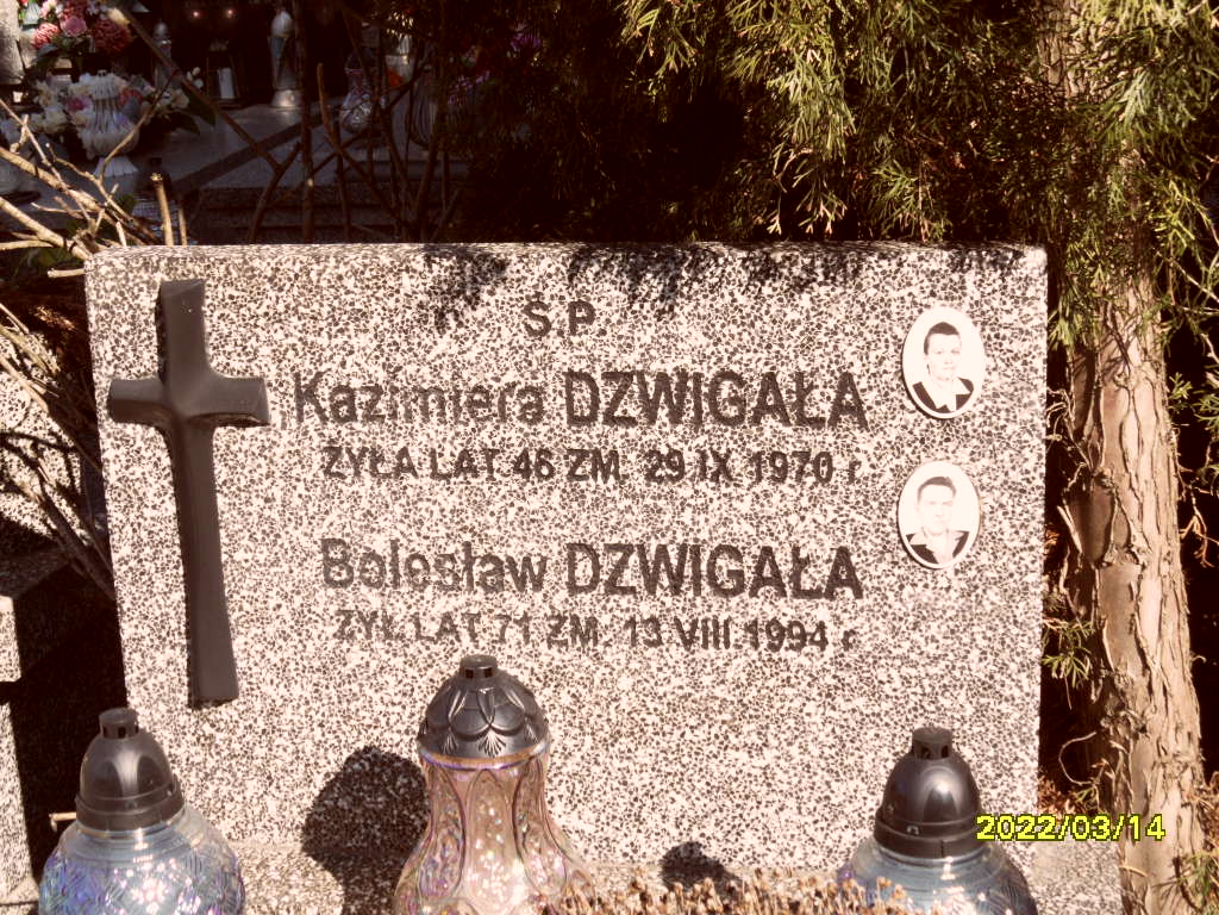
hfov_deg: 32.2
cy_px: 458
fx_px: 2113
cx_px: 610
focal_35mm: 60
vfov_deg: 24.4
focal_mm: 10.3
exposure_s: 1/350
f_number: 4
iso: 80
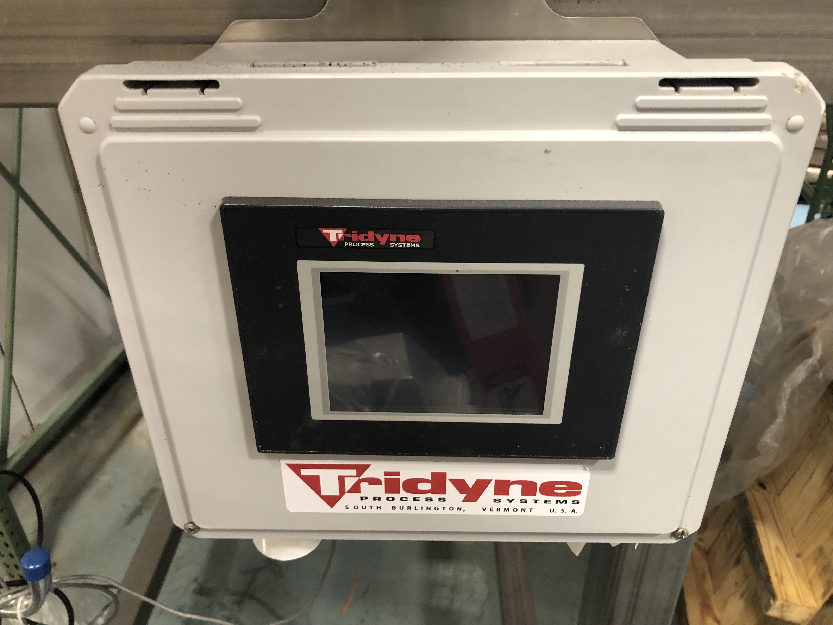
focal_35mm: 28
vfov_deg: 49.7
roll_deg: +0.8
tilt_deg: -31.3
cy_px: 312
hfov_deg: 63.4
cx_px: 416
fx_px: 674
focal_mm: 3.99
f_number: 1.8
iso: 64
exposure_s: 1/15
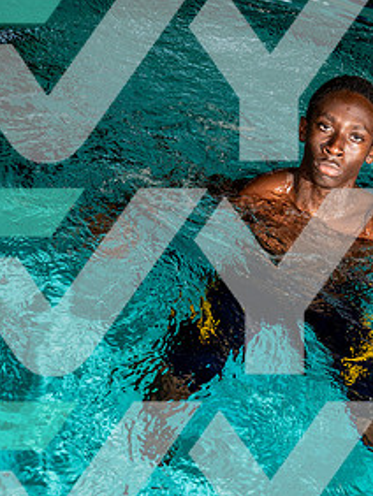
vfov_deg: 24.1
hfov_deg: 17.9
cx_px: 348
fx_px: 1162
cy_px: 282
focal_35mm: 81
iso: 640
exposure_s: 1/250
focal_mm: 41
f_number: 5.6
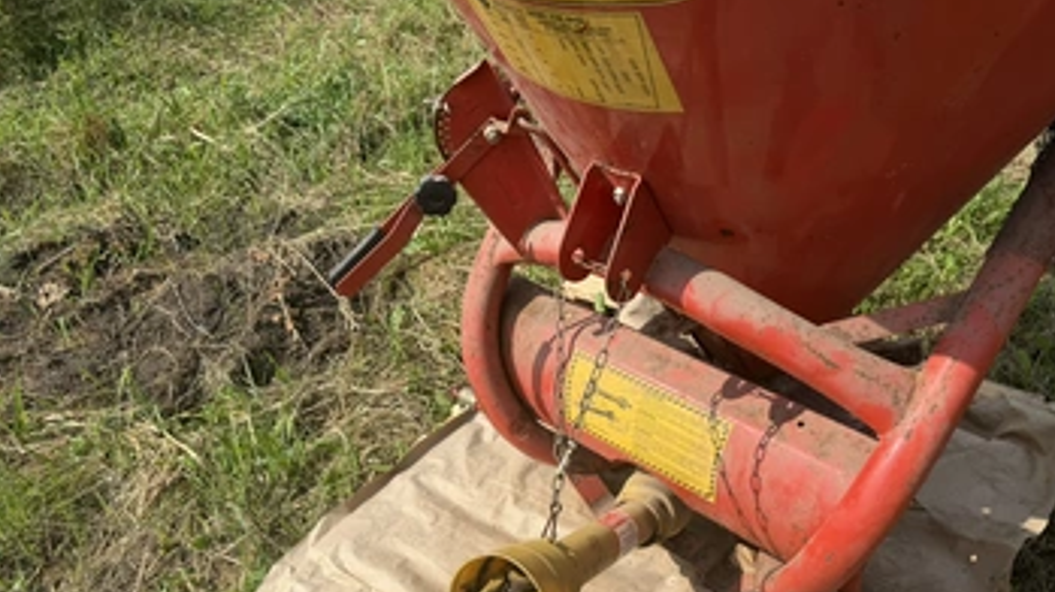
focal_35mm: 30
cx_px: 583
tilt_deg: -38.0
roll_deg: +8.4
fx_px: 839
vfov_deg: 38.4
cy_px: 405
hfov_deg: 64.2
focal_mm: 6.76
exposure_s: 1/4405
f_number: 1.78
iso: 80
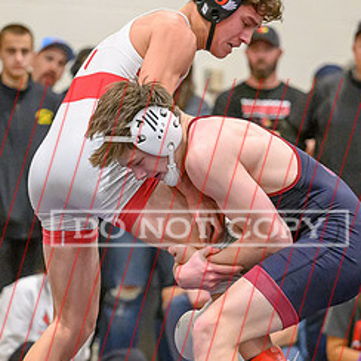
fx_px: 3445
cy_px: 246
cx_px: 137
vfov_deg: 6.0
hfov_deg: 6.0
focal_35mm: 292
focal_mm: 110
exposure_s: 1/800
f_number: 2.8
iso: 10000
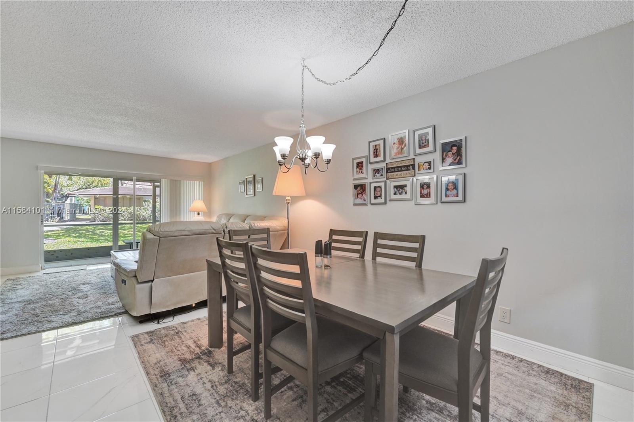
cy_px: 211
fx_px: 246
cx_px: 317
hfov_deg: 104.3
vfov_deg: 81.2
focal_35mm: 14
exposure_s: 1/400
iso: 1250
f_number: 4.5
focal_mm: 14
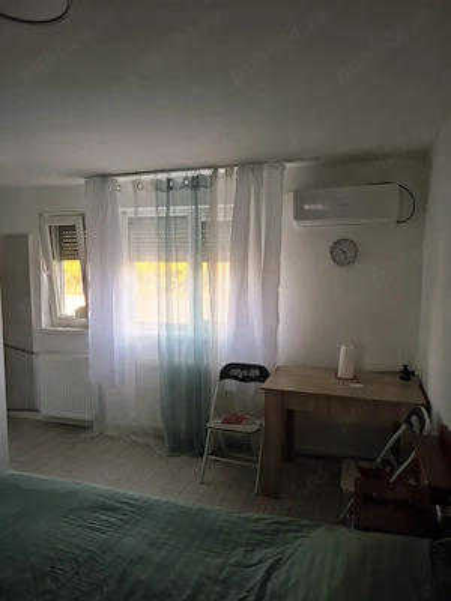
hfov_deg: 58.9
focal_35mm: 23
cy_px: 300
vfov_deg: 73.9
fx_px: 400
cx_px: 226
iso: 320
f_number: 1.8
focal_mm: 5.54
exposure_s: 1/120
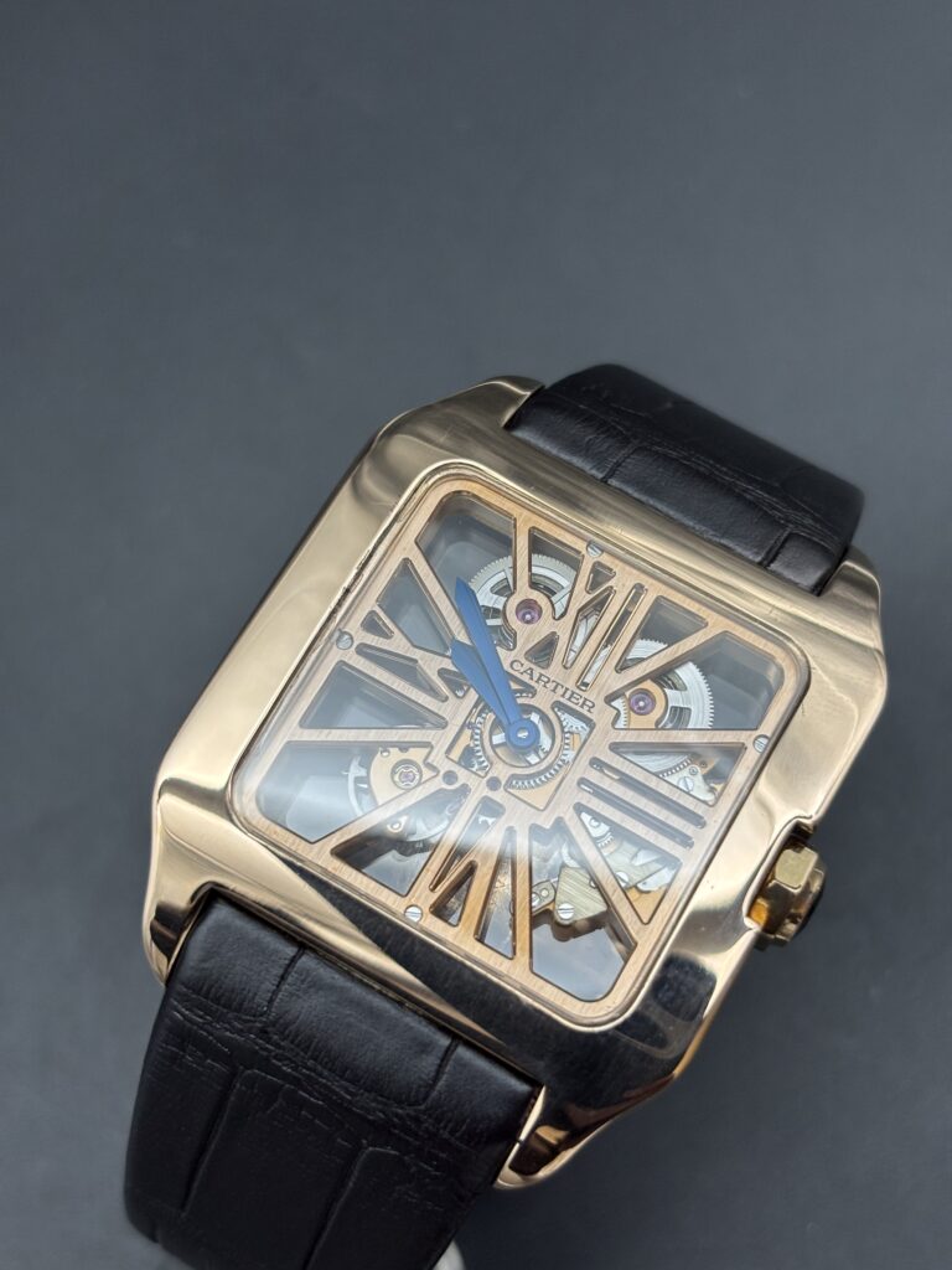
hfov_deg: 28.0
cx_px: 476
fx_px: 1907
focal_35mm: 52
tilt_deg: -73.1
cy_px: 635
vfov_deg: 36.8
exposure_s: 1/100
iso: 50
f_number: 1.6
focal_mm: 5.96
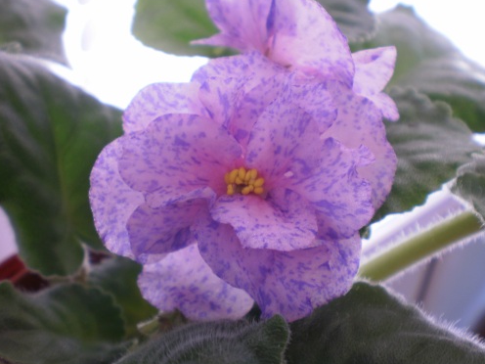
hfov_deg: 41.2
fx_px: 644
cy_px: 170
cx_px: 254
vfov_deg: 31.5
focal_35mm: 46
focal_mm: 6.3
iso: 100
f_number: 3.1
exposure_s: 1/40
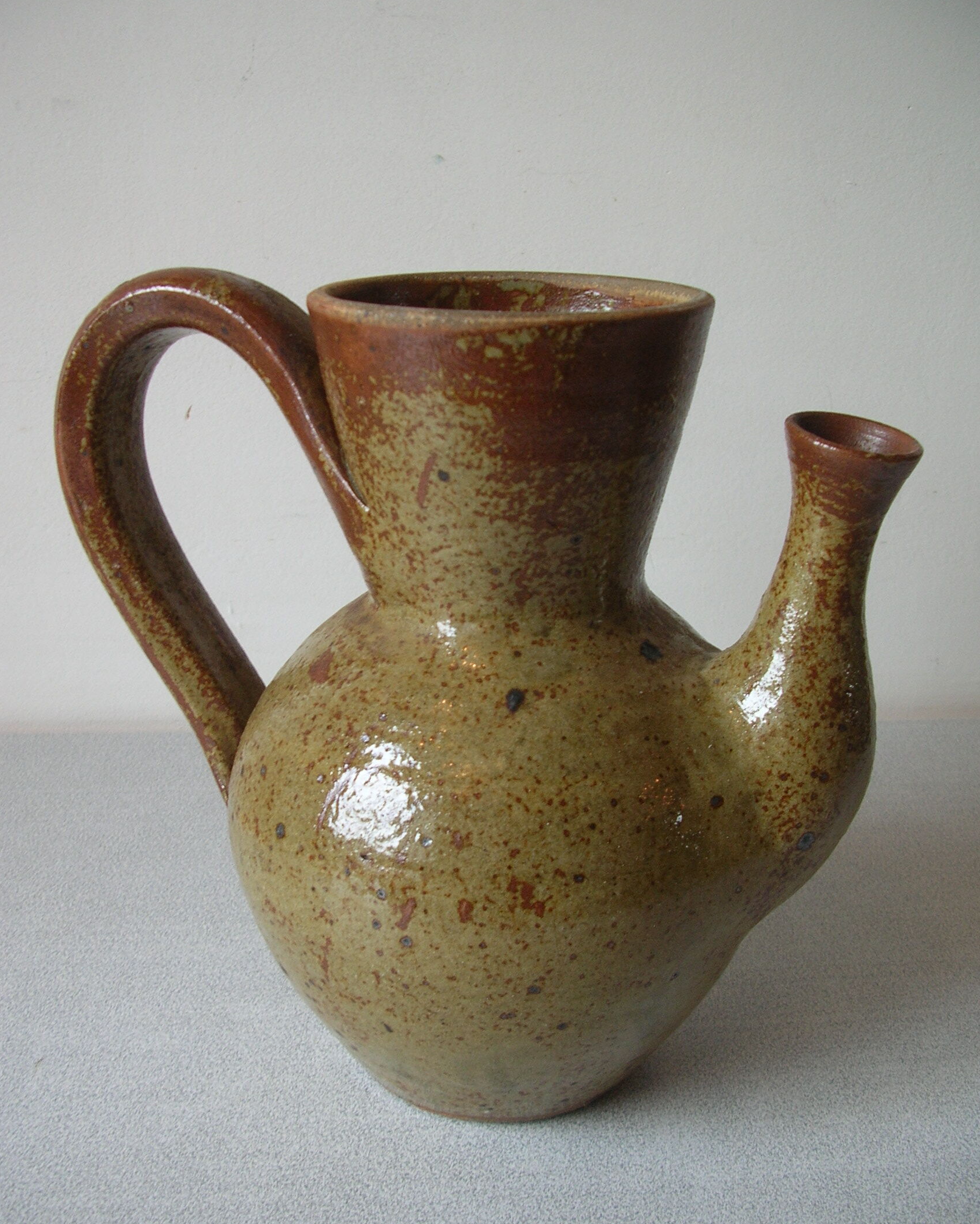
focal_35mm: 37
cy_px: 646
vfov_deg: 49.1
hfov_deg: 40.1
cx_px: 495
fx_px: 1341
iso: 50
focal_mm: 5.8
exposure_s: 1/9.1
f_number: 2.8
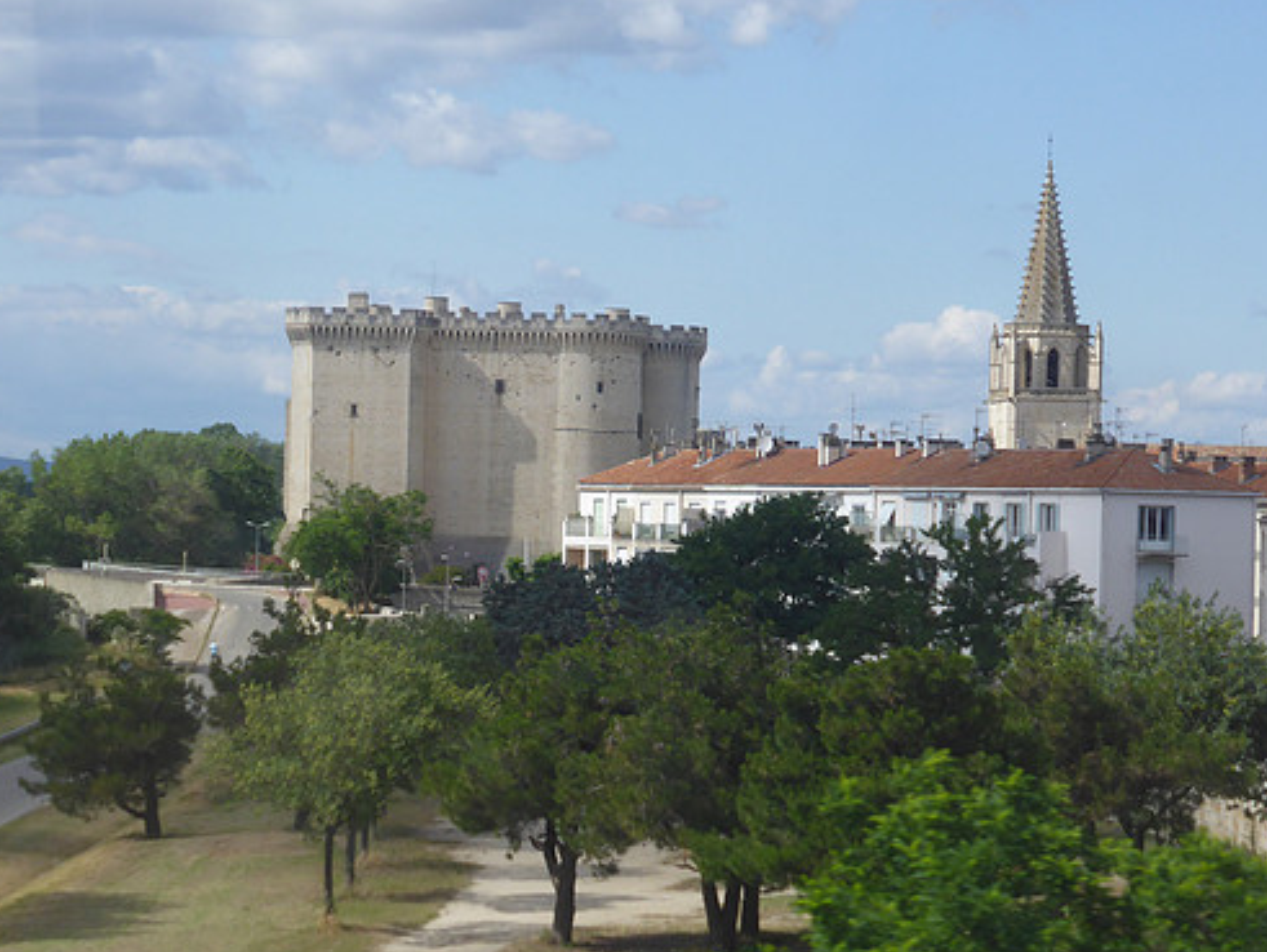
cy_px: 494
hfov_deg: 15.0
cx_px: 544
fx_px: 4798
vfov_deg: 11.3
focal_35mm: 131
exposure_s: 1/320
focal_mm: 18.2
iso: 125
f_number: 5.3
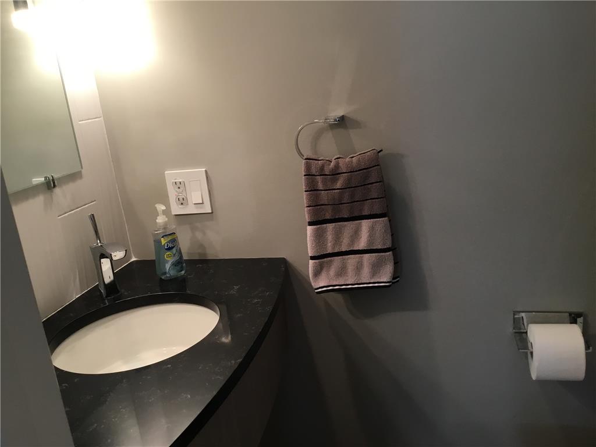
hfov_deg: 58.4
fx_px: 534
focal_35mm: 31
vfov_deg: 45.4
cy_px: 224
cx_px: 298
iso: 64
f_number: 2.4
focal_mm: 3.3
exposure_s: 1/30
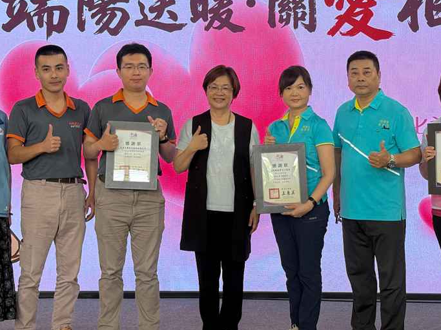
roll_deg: +0.5
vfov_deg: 20.4
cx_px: 221
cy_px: 137
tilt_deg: -0.1
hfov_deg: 27.0
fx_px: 917
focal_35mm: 72
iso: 125
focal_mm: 6.76
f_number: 1.78
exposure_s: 1/120
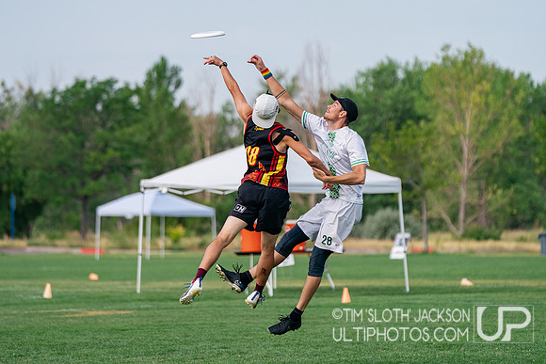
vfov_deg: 5.3
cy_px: 131
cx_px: 296
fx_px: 3906
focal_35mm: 257
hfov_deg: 8.0
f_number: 4
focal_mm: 200
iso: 800
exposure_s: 1/5000
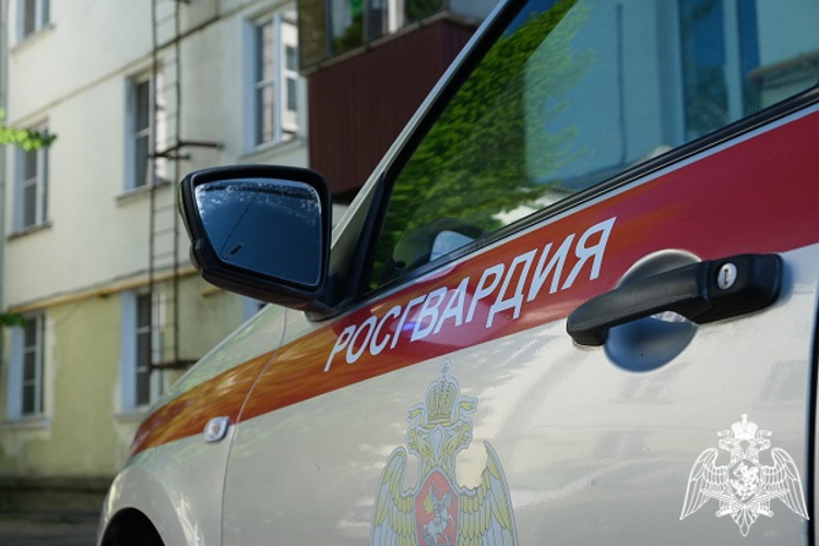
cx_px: 410
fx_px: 1160
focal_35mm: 51
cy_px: 273
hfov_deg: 38.9
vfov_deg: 26.5
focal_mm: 34.3
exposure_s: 1/400
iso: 320
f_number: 5.6
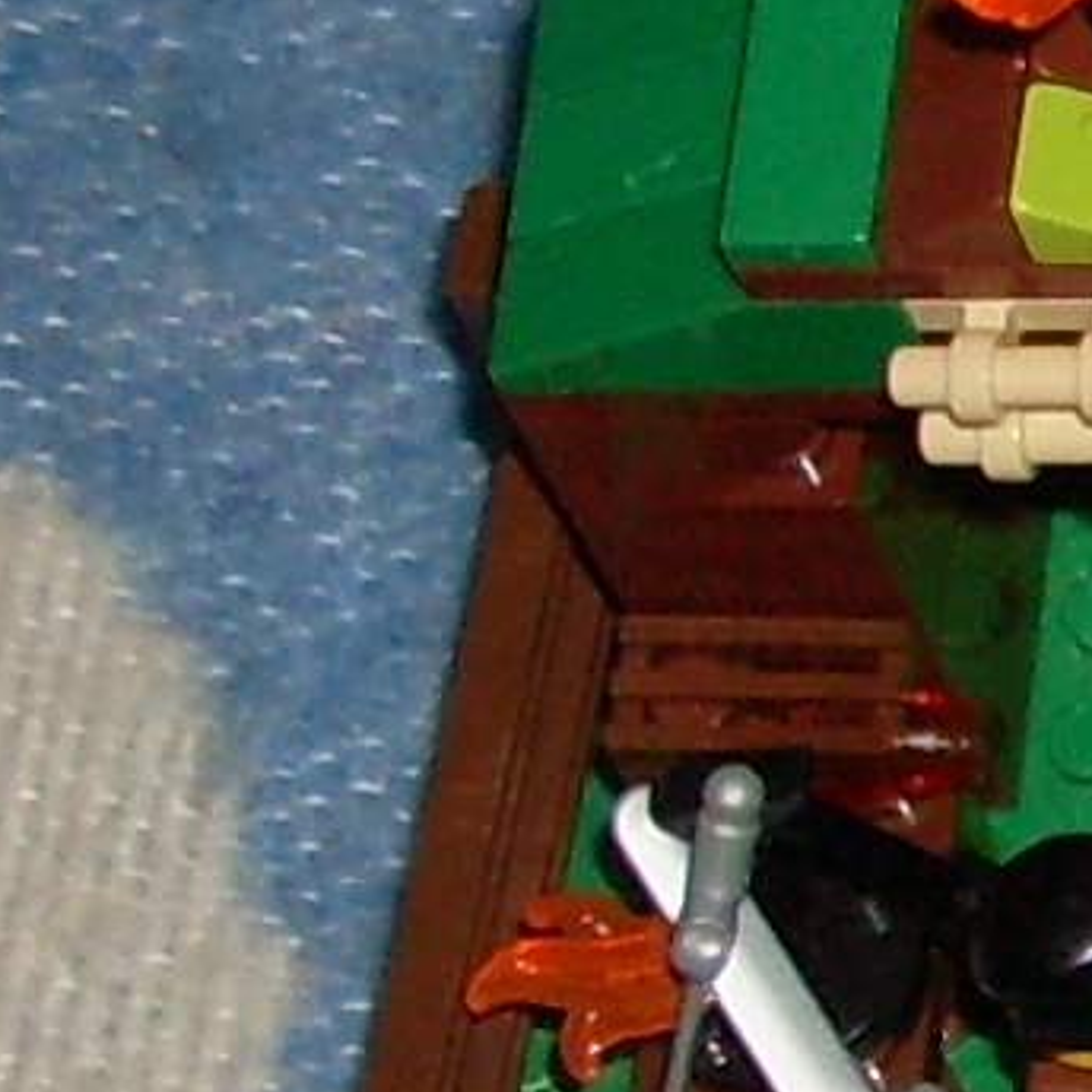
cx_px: 4809
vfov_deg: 5.8
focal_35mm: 300
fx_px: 10707
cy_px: 1054
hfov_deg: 5.0
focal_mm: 6.3
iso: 100
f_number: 2.8
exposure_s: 1/45
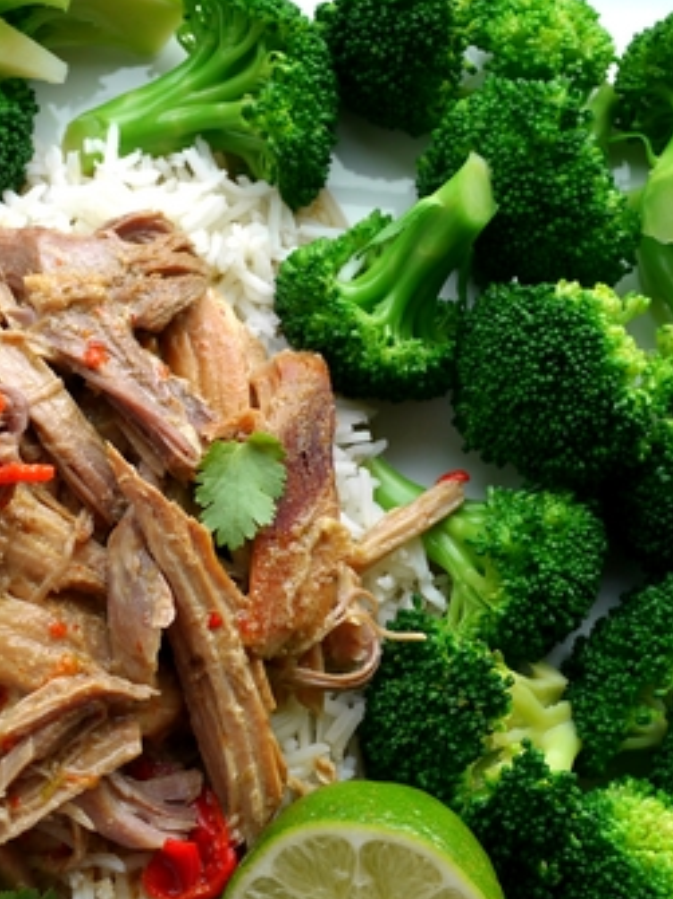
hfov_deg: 17.1
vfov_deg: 22.8
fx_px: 2231
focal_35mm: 86
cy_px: 470
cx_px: 168
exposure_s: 1/80
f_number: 4
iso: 100
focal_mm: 25
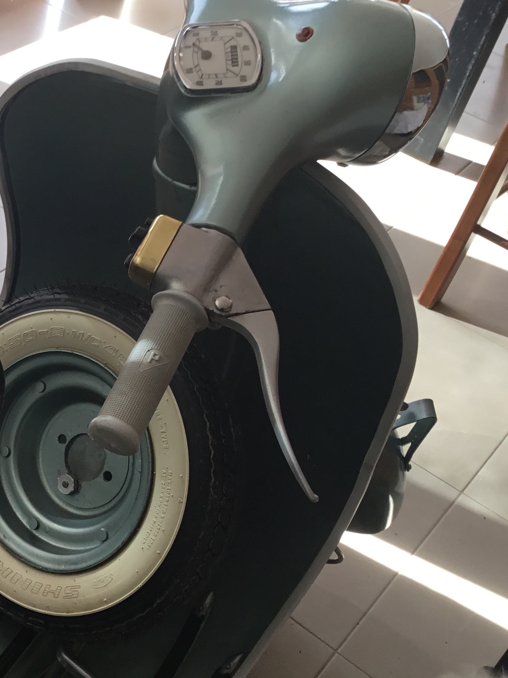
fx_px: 1057
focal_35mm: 54
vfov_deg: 35.5
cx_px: -37
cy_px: 302
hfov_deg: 25.3
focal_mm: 3.3
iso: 32
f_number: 2.4
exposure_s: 1/50
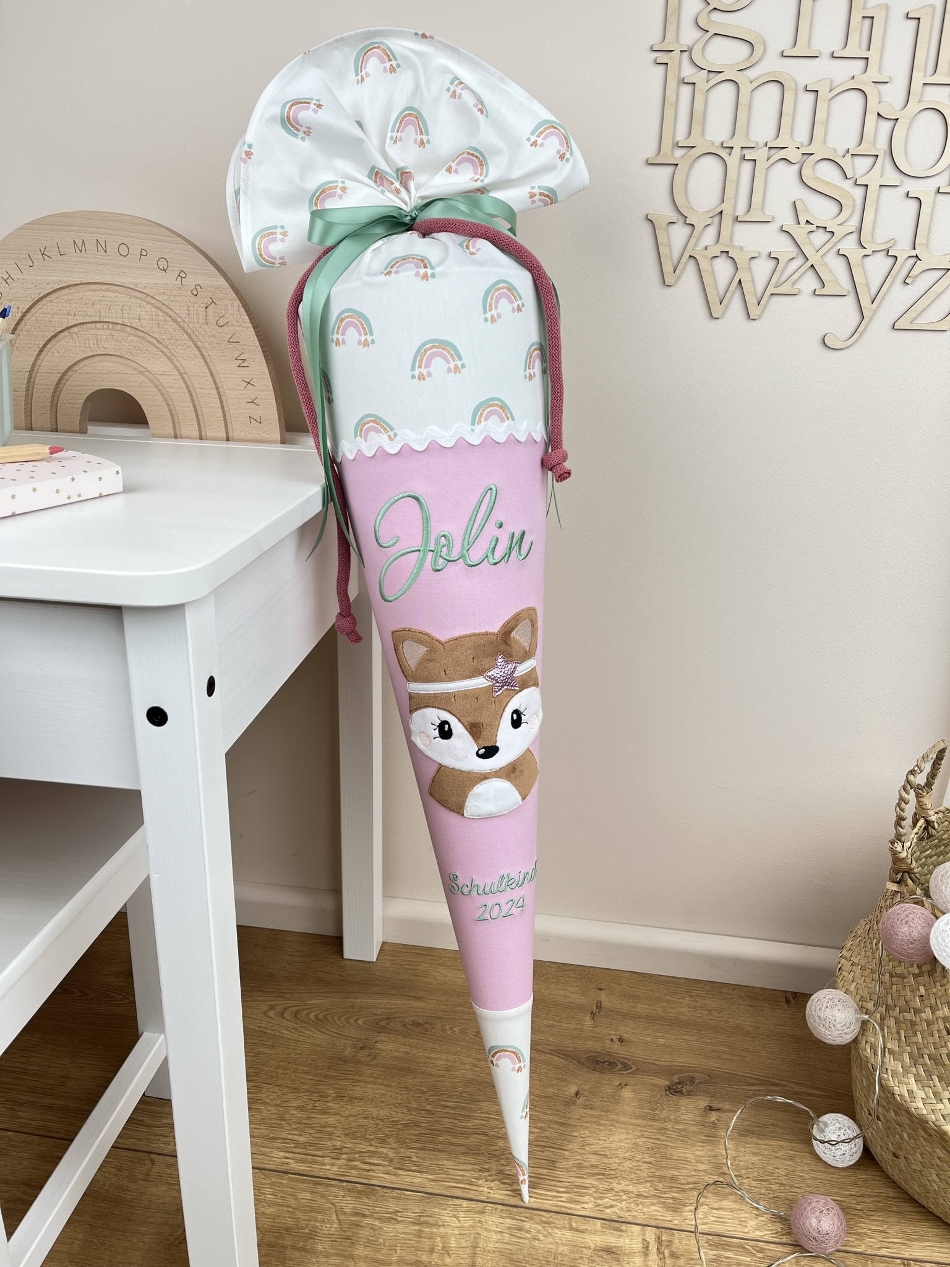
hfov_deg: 53.1
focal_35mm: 26
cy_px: 634
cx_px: 475
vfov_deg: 67.3
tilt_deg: -20.4
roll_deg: -1.8
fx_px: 951
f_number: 1.6
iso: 32
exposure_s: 1/100
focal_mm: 5.1
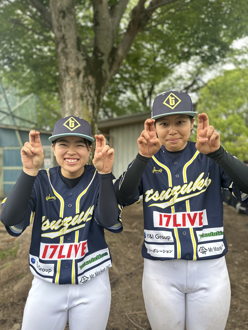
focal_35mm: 24
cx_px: 124
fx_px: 229
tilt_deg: -1.4
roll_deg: -0.3
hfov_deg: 56.8
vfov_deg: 71.6
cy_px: 165
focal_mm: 6.86
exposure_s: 1/121
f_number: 1.78
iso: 100
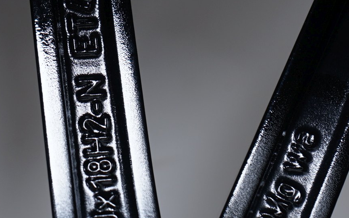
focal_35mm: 158
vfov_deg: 8.3
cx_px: 117
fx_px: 1503
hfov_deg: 13.2
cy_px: 71
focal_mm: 70
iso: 250
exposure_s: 1/125
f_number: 7.1
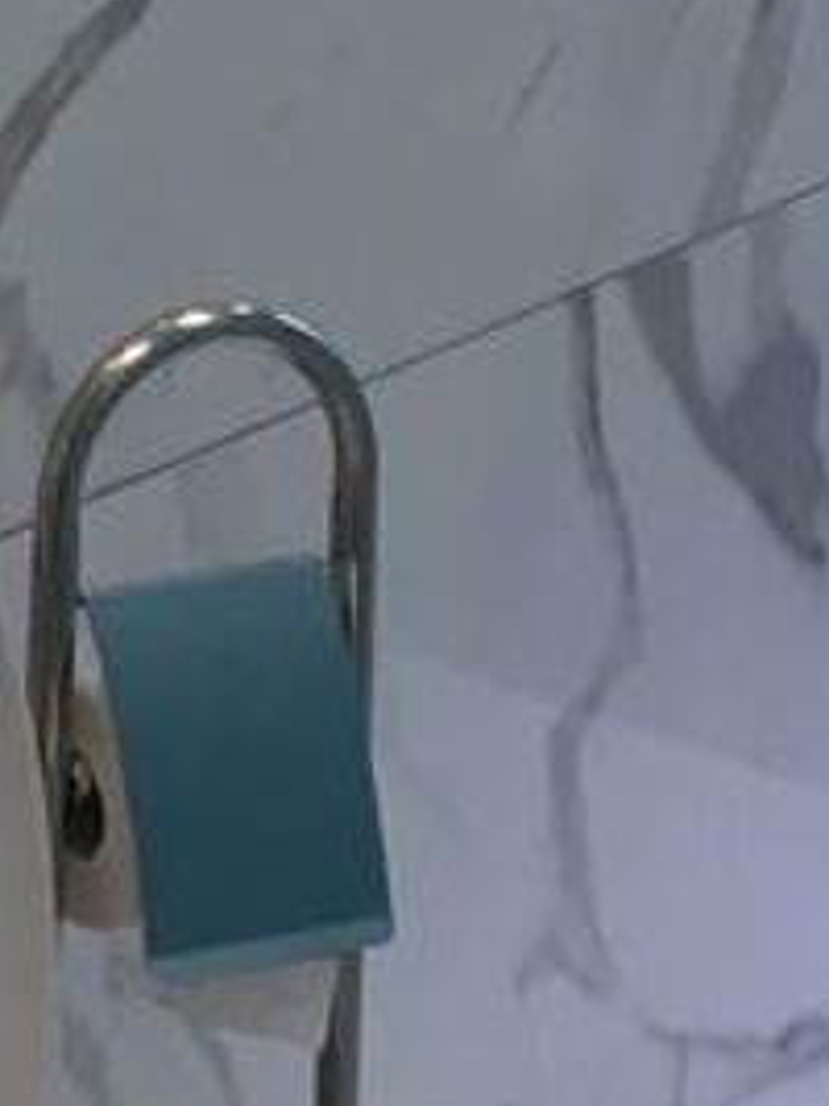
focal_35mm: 145
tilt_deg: -5.0
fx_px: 4634
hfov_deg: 9.5
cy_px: -818
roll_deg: -1.2
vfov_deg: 12.5
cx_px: -854
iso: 25
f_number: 2.2
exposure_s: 1/33
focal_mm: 4.15
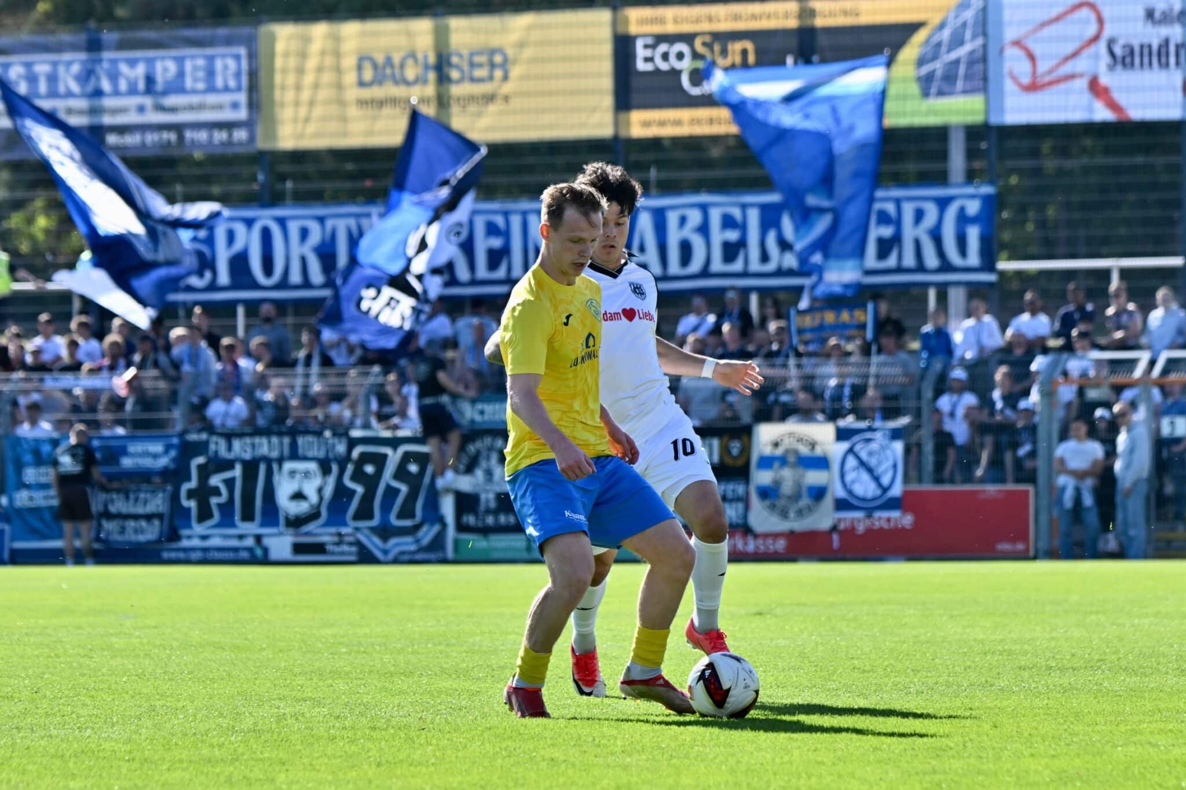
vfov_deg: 7.4
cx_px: 593
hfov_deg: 11.1
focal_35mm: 185
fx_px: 6094
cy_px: 395
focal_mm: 185
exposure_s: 1/1600
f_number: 5.3
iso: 320
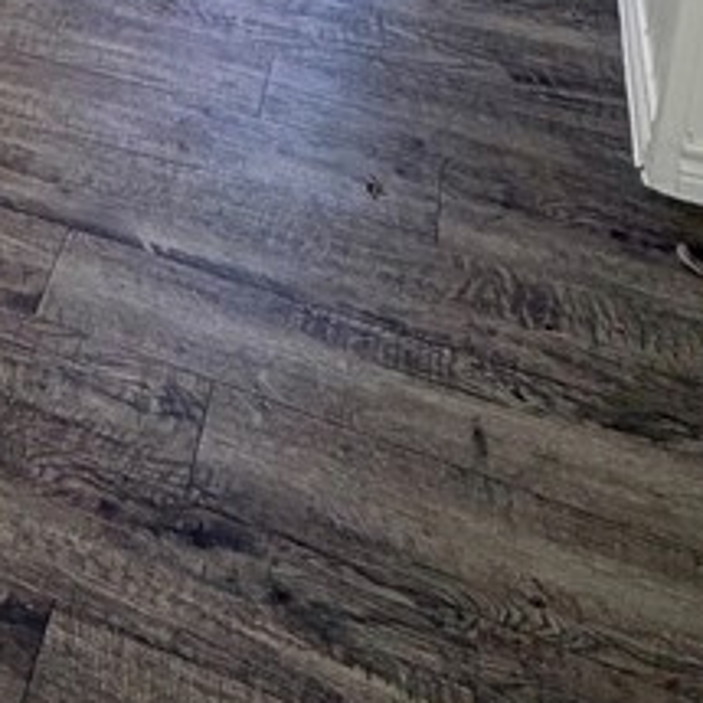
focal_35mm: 59
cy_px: -454
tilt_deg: -14.8
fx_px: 1356
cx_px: -141
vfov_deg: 22.0
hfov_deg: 26.0
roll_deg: +2.1
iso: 160
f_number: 2.2
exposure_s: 1/120
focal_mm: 2.22
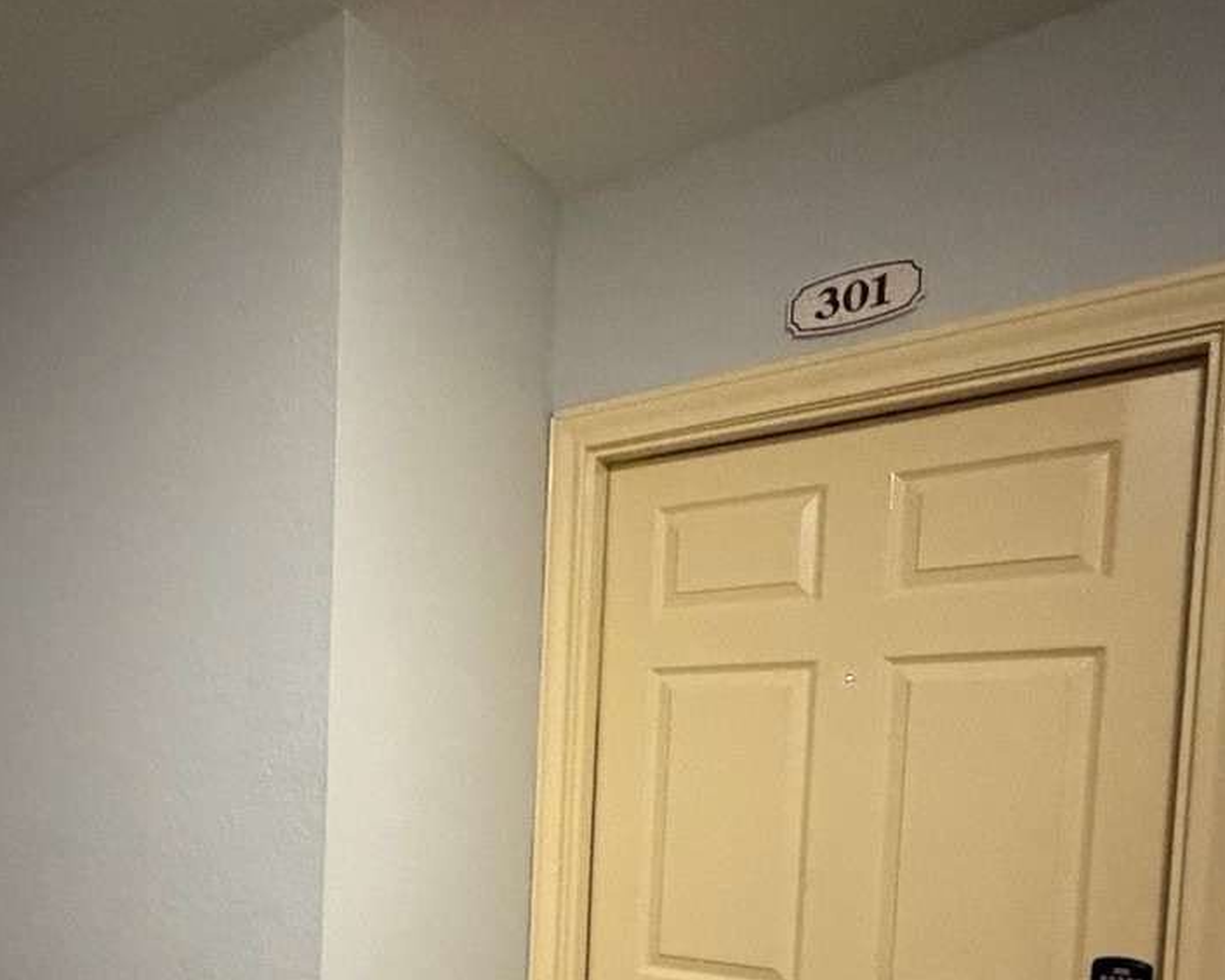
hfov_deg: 52.2
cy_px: 843
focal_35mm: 31
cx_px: 189
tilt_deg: -4.6
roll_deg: -0.6
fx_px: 1124
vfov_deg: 43.8
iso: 1250
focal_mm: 2.22
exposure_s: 1/40
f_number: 2.2
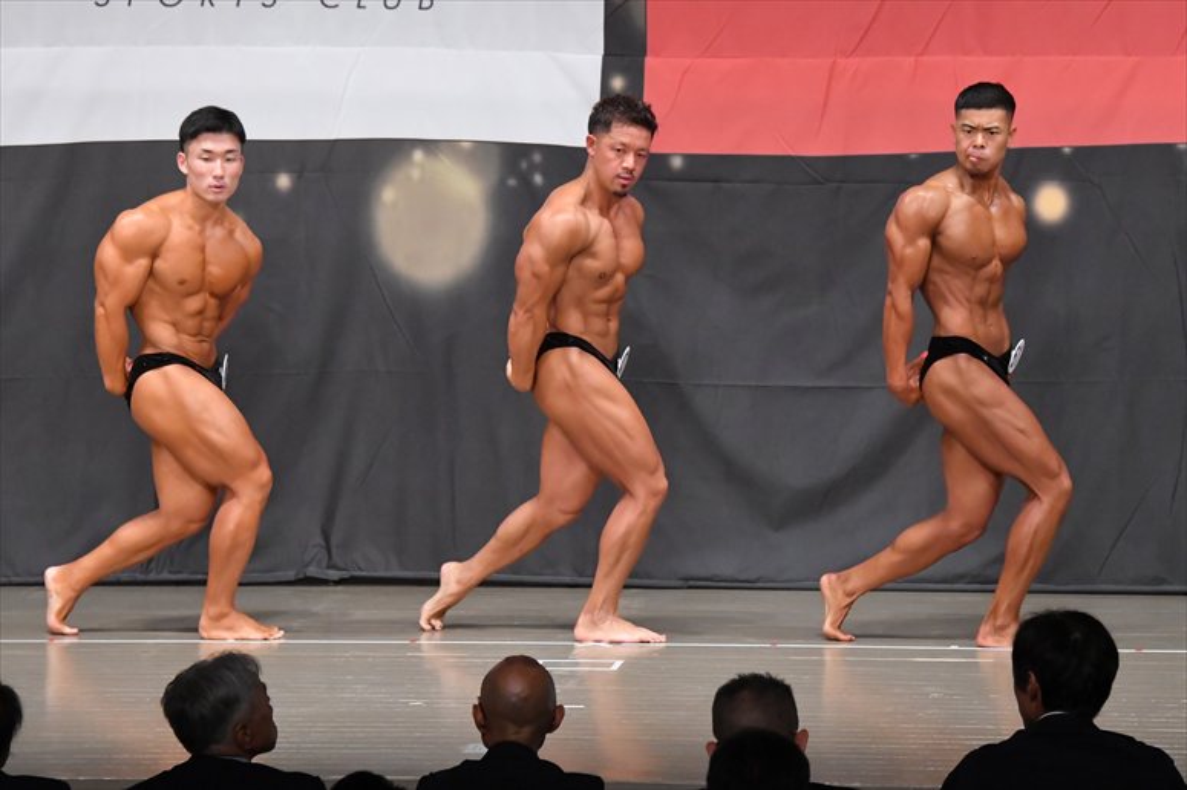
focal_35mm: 202
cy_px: 395
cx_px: 594
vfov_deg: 6.8
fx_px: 6657
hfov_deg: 10.2
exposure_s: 1/400
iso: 6400
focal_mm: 135
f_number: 5.6
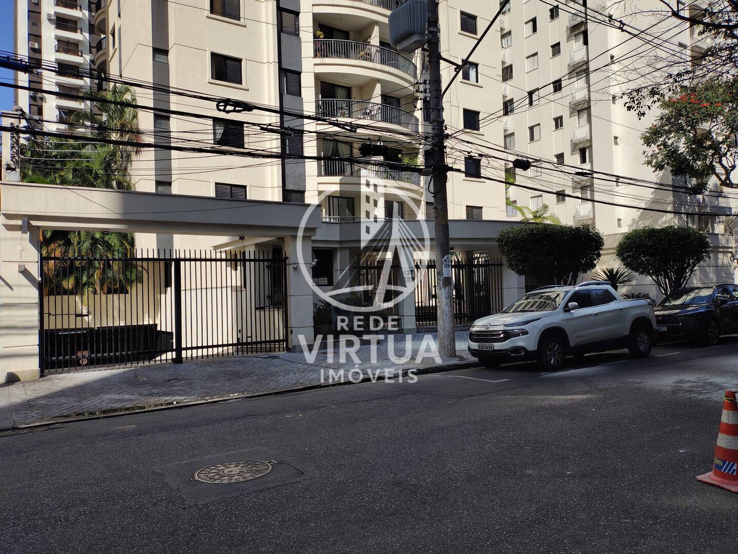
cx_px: 369
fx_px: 533
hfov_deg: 69.4
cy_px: 277
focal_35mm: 25
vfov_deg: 54.9
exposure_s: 1/2341
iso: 150
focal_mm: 4.71
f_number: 1.7
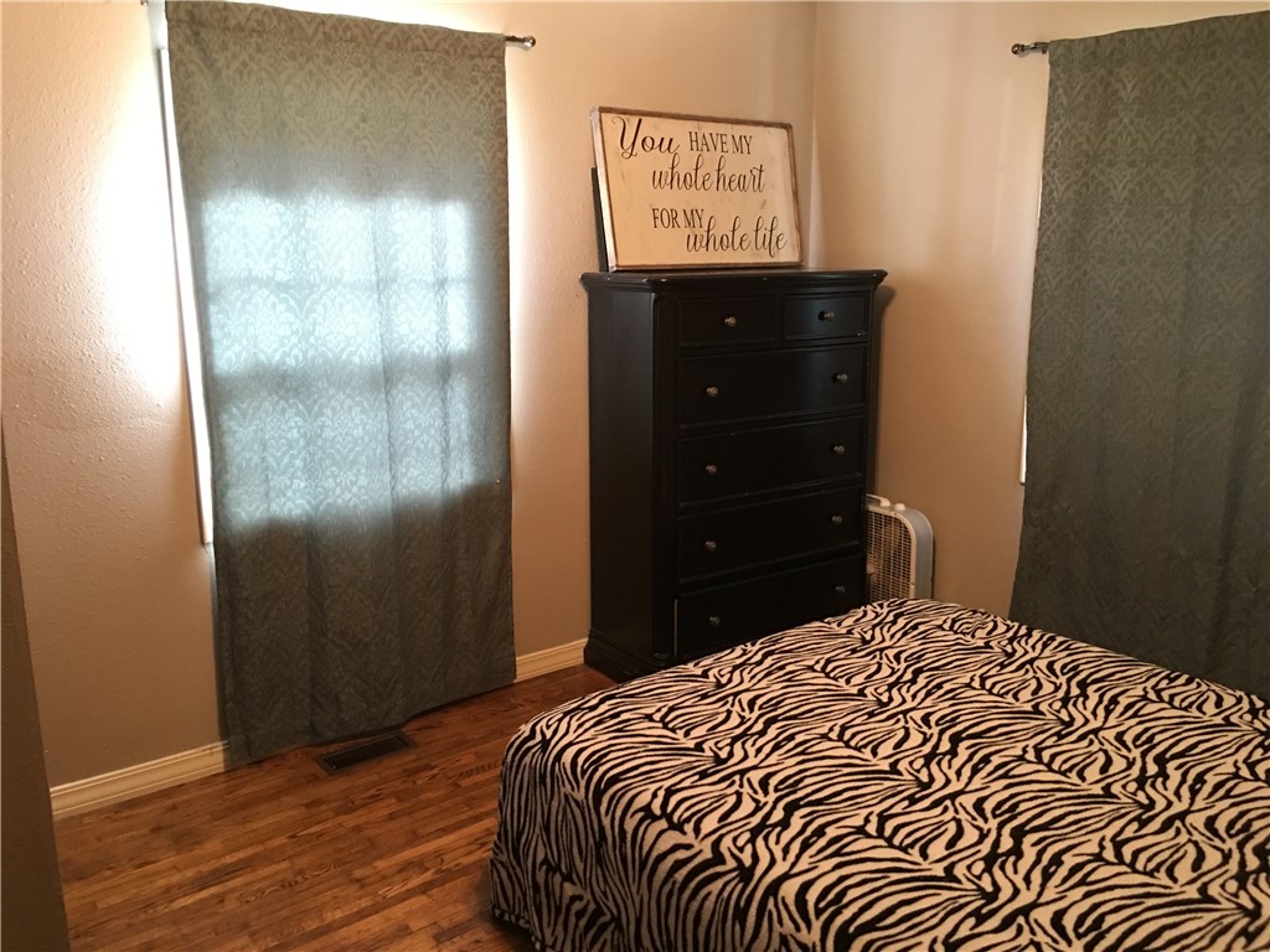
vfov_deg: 48.2
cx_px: 635
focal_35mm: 29
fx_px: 1064
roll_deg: +0.3
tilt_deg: -12.4
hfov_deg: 61.7
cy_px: 476
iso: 50
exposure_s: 1/4
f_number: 2.2
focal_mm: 4.15
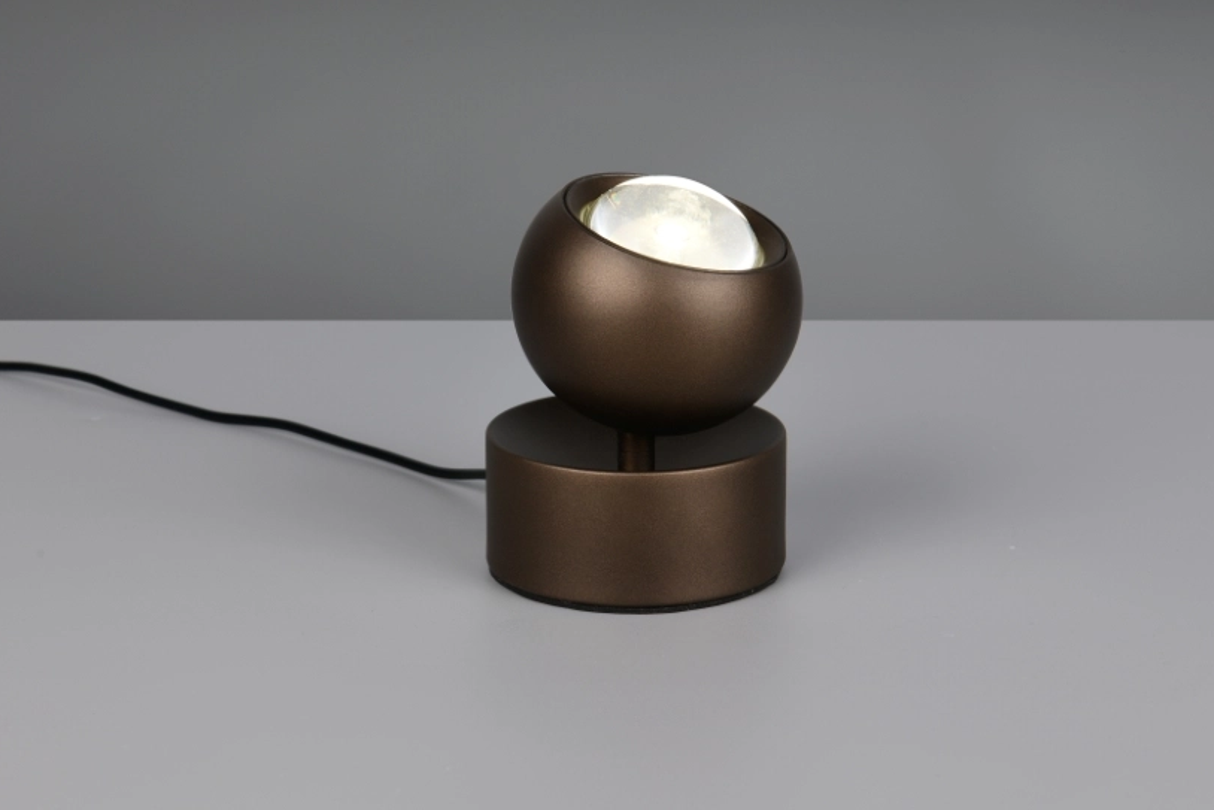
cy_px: 365
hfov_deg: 23.6
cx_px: 610
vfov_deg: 15.9
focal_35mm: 86
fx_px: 2900
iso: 100
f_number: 13
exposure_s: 1/8
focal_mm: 70
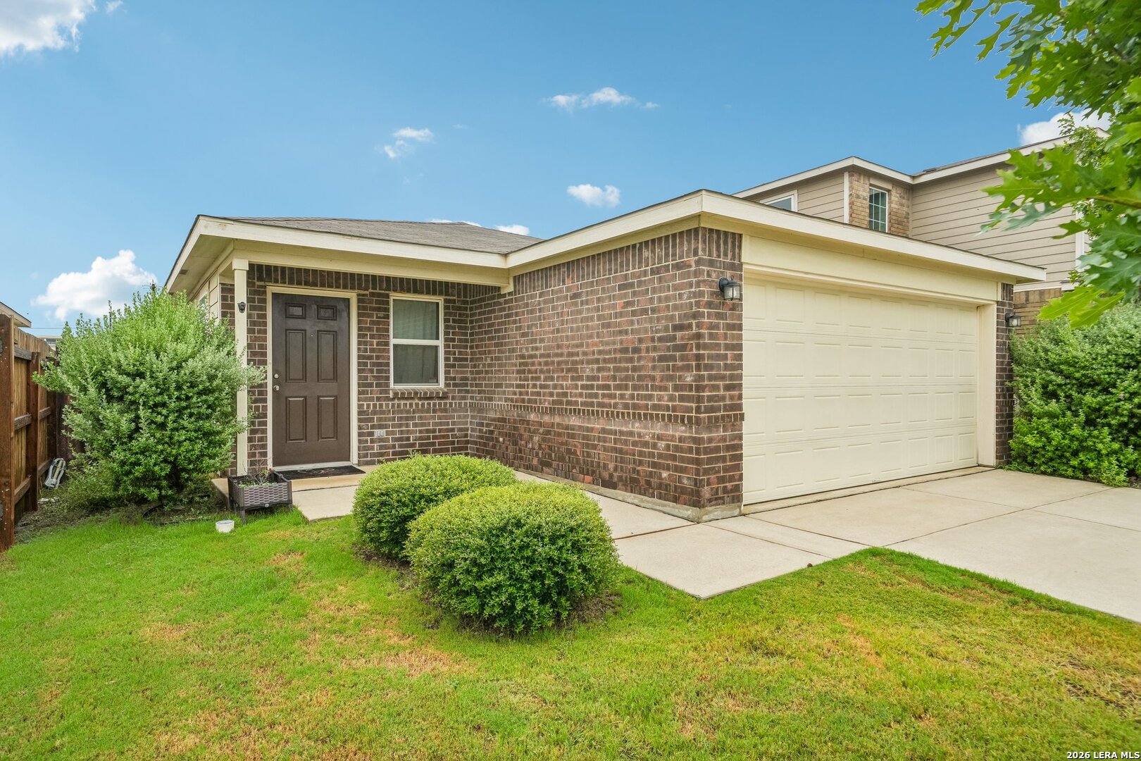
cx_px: 570
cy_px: 380
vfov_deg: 61.9
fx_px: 634
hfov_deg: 84.0
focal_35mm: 20
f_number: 10
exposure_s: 1/640
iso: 800
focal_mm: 20
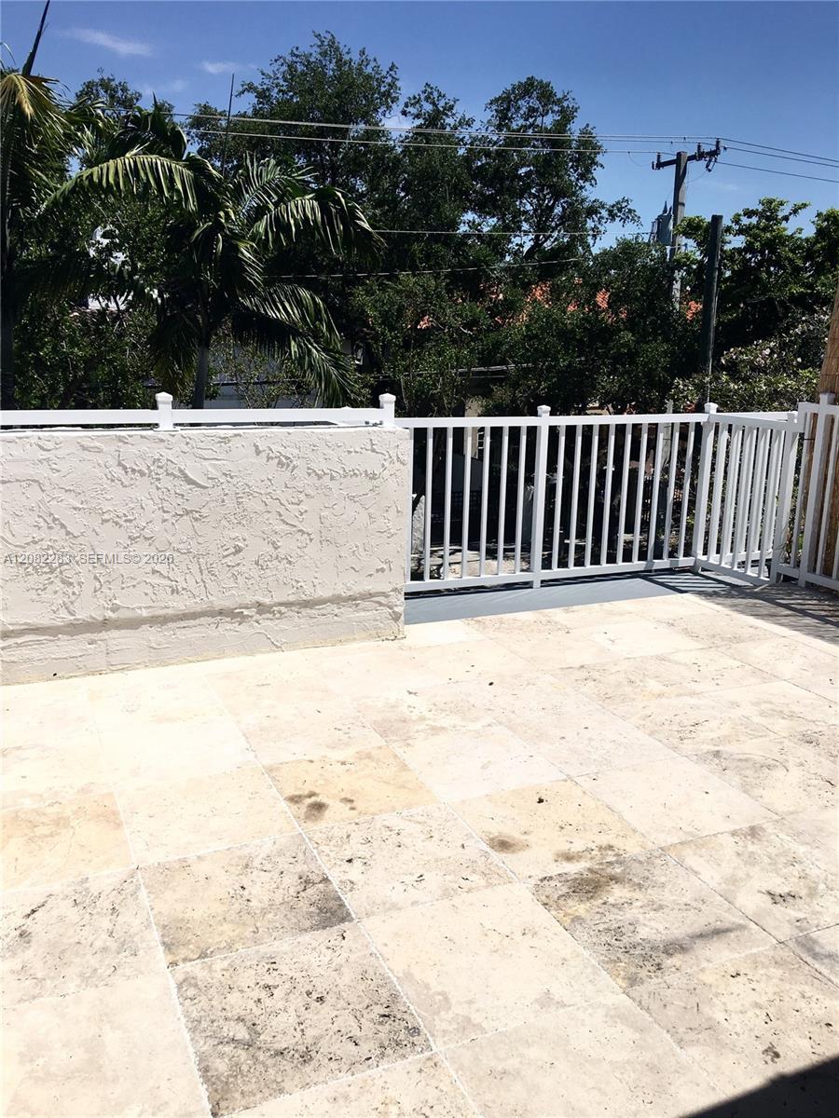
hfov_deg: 48.2
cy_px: 559
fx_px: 937
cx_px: 420
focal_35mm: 29
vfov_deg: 61.7
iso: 25
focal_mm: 4.15
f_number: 2.2
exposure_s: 1/3205
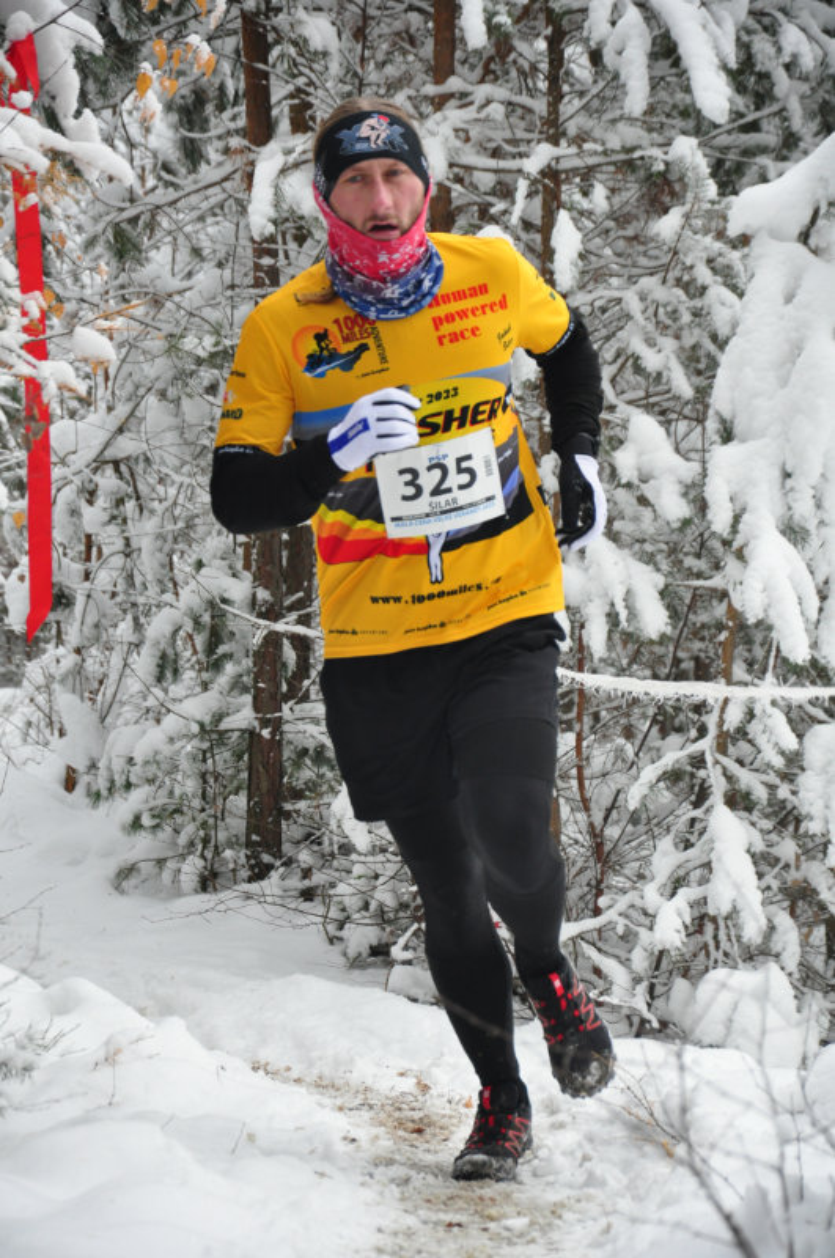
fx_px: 5496
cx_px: 418
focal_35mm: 158
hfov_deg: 8.7
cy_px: 629
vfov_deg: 13.1
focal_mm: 105
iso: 1000
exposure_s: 1/640
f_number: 5.6
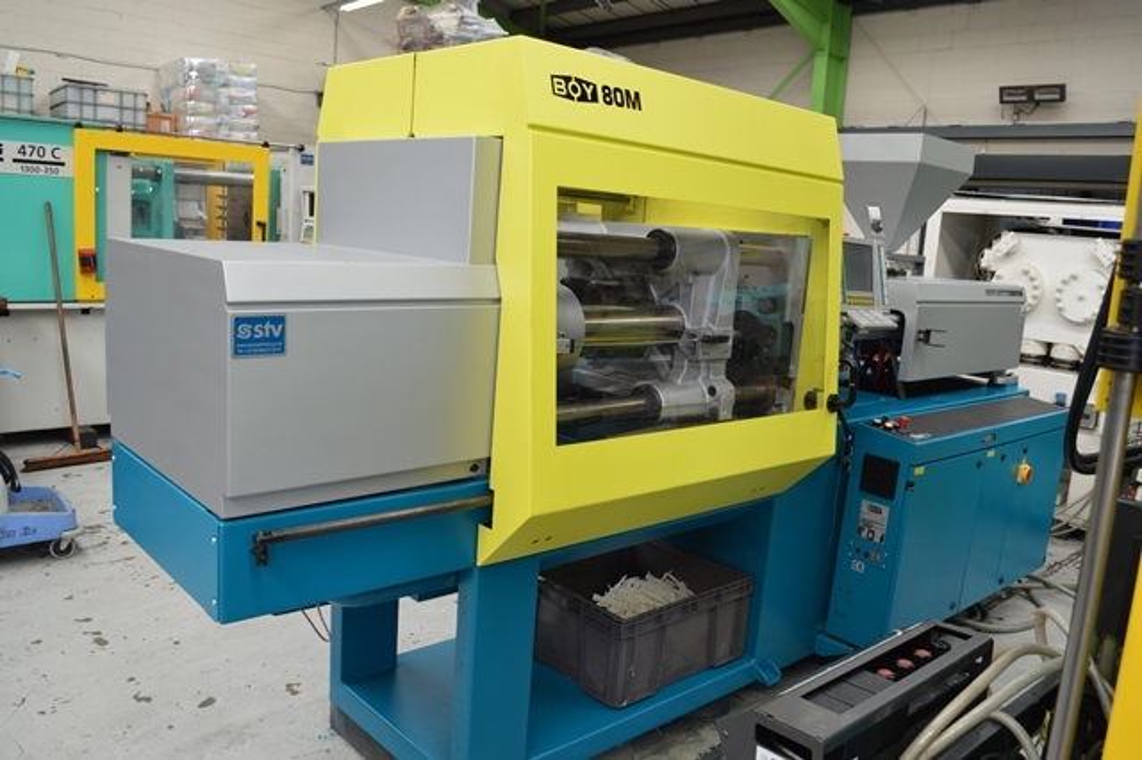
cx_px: 571
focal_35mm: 27
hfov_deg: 67.4
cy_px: 380
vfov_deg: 47.9
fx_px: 856
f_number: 4.5
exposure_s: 1/80
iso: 400
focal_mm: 18
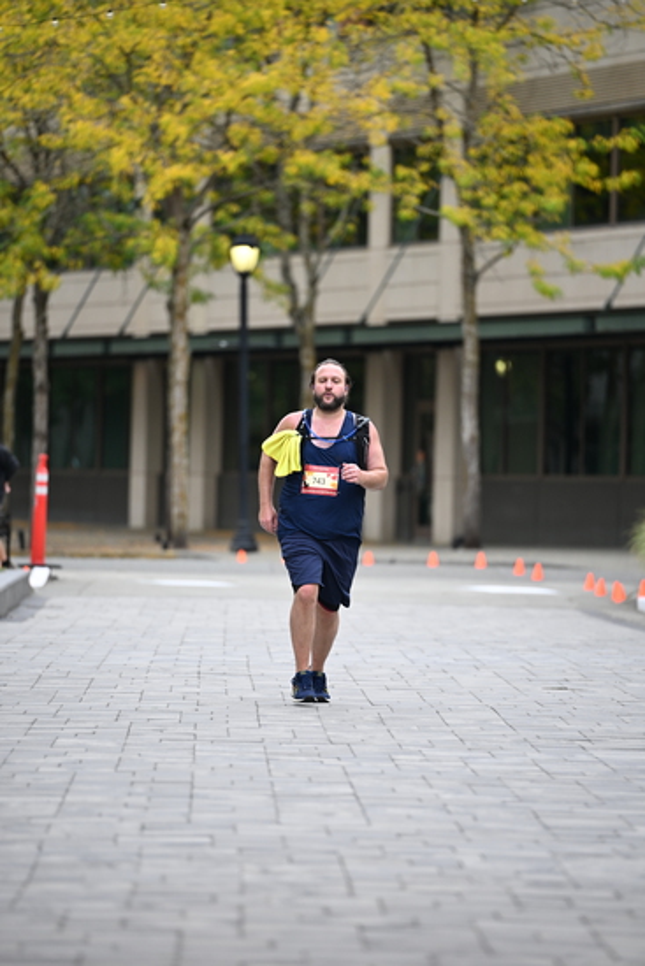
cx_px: 322
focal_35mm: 200
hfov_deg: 6.9
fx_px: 5371
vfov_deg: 10.3
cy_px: 483
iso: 400
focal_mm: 200
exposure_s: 1/1250
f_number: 2.8
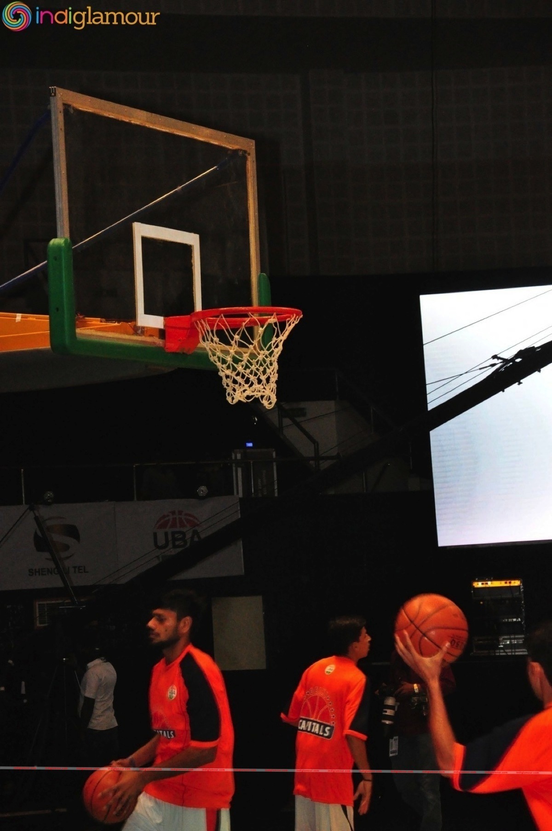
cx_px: 276
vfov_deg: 16.1
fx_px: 2939
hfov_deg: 10.7
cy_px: 416
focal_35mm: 128
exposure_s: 1/125
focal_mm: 85
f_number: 5.6
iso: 3200
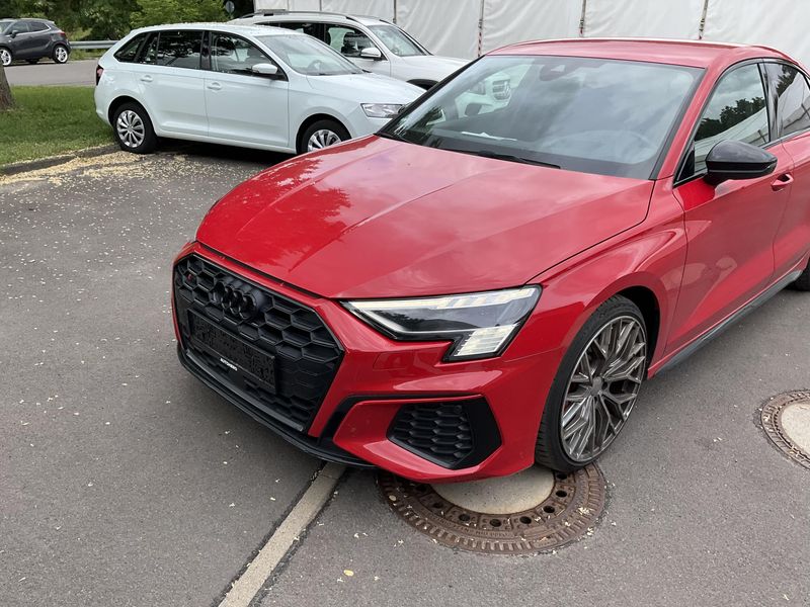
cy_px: 304
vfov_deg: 48.2
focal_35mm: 29
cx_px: 405
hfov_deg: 61.7
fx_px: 679
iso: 25
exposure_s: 1/620
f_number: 1.8
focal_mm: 3
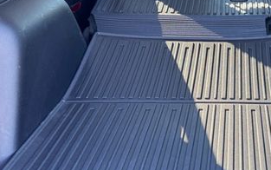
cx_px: 236
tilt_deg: -25.2
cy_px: 56
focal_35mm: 52
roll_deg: +2.4
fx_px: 384
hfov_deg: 36.8
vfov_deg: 24.8
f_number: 1.78
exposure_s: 1/121
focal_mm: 6.76
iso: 125
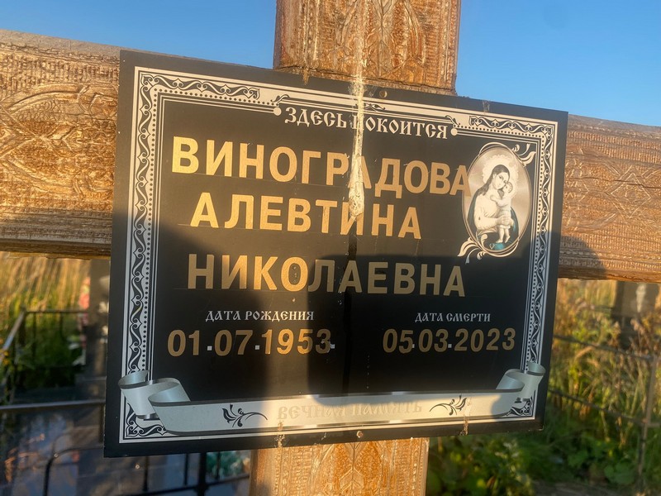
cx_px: 330
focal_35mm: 26
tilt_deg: -4.3
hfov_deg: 67.3
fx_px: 496
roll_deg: -4.0
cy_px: 248
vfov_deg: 53.1
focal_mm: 4.25
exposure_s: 1/912
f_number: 1.8
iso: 32
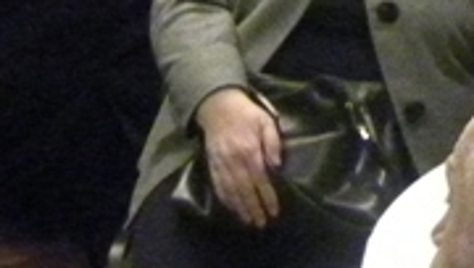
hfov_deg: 10.4
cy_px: -302
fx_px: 2569
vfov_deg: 5.8
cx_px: -18
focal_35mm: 204
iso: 800
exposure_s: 1/23
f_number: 2.8
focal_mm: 5.9
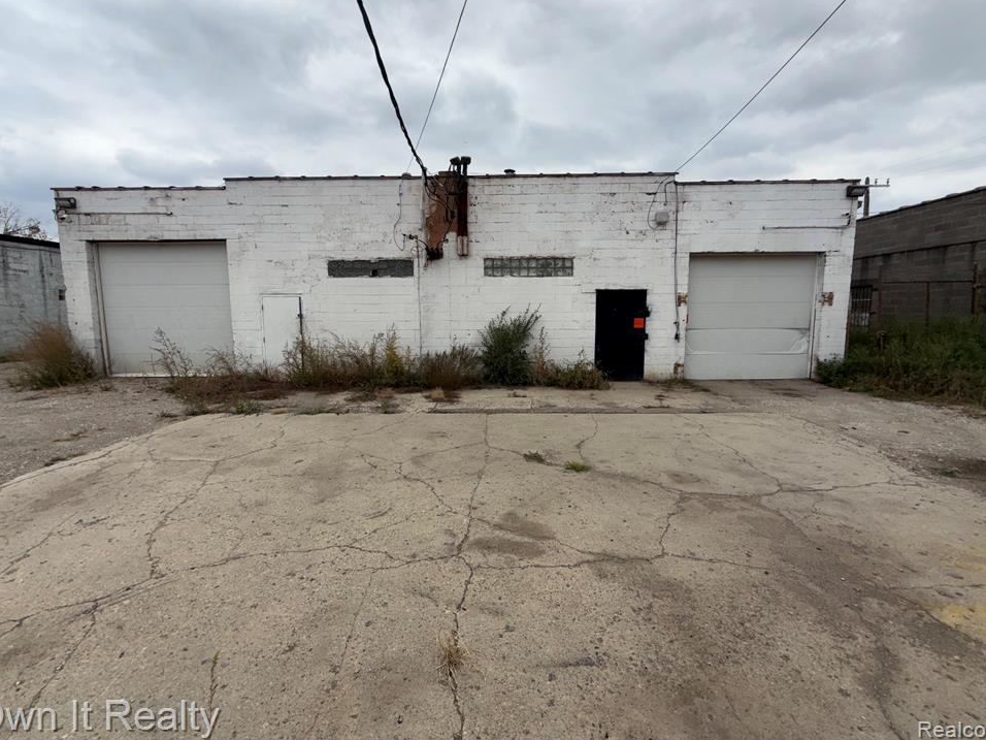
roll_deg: +0.3
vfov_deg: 81.7
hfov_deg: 98.2
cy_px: 350
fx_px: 427
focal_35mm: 15
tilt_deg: -5.1
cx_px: 494
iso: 16
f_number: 2.2
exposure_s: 1/122
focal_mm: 2.22
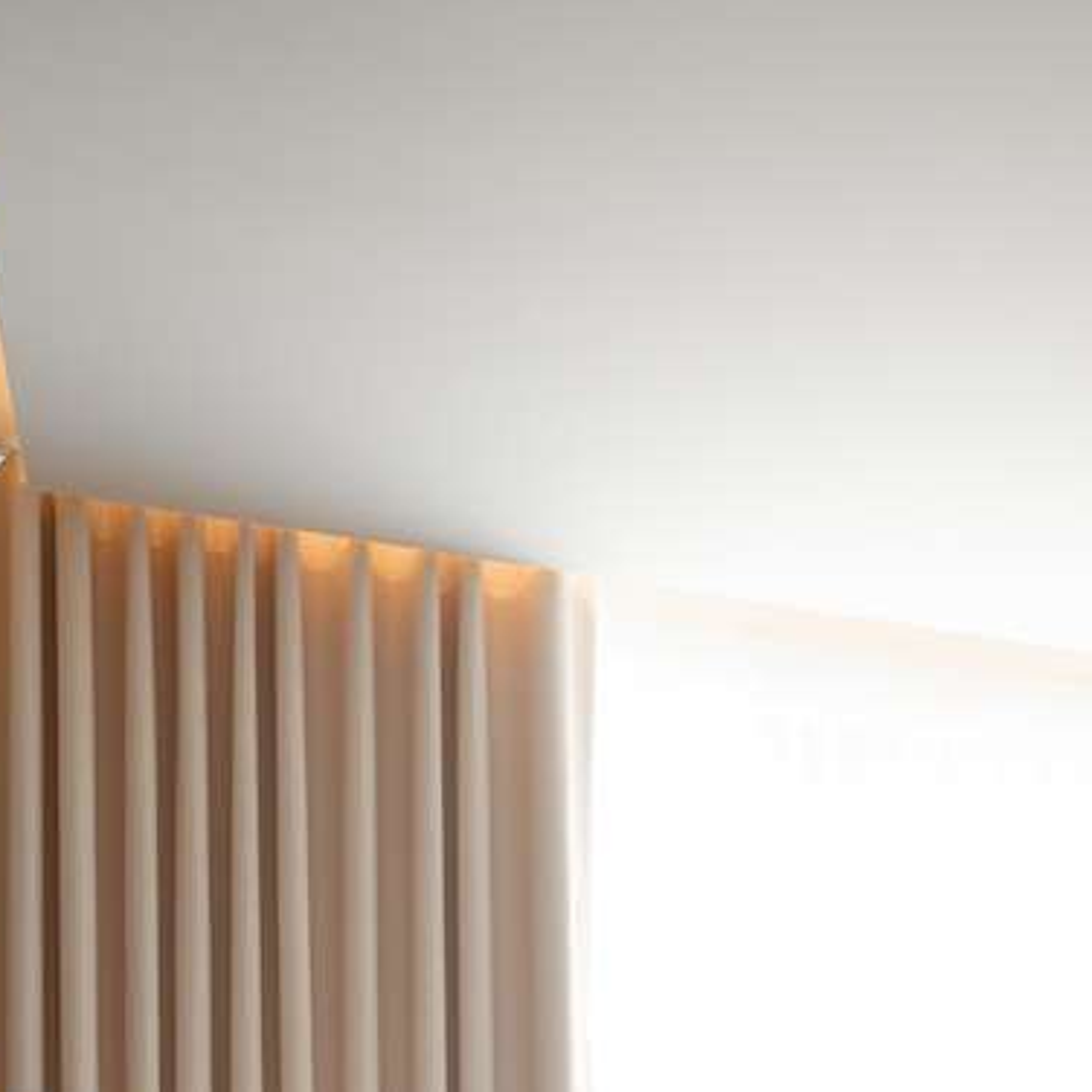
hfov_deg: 23.0
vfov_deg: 24.5
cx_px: 1626
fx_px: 2177
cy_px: 1420
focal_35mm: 61
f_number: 9
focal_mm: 18
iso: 100
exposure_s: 1/10
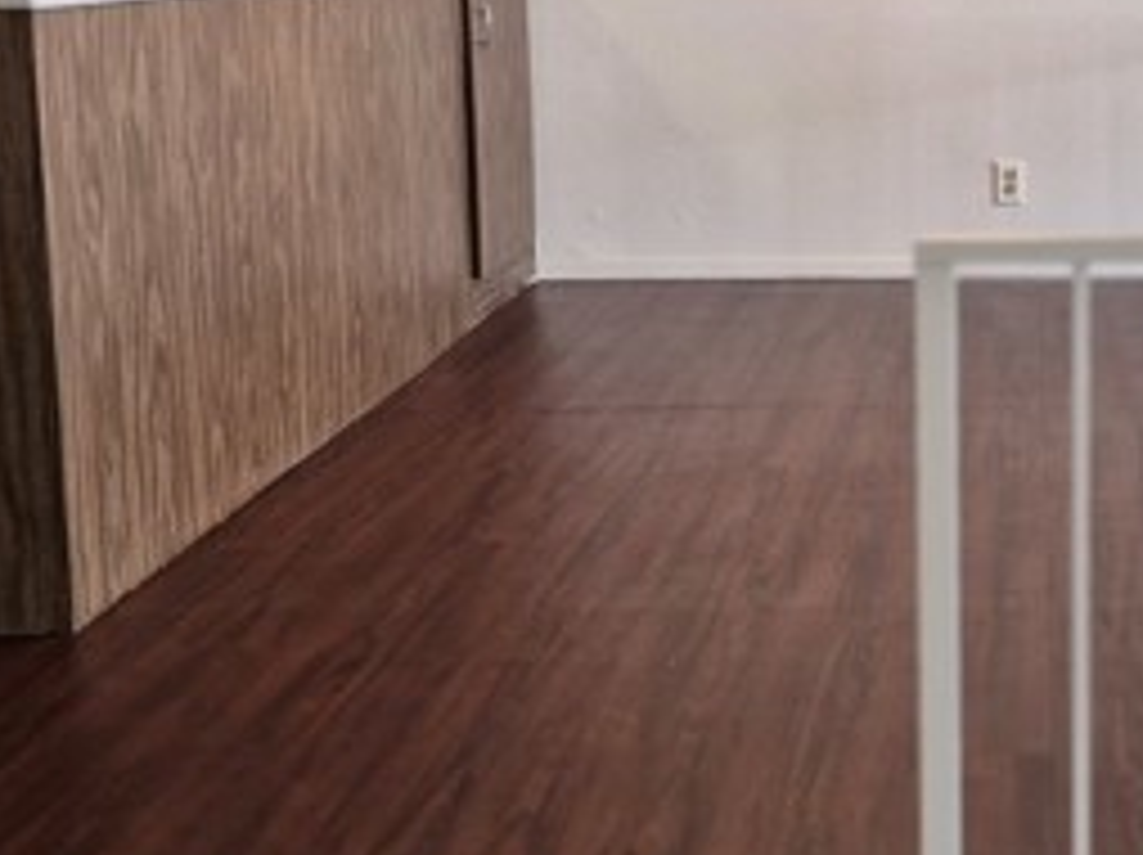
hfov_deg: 31.9
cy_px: 194
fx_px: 1913
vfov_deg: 24.8
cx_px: 999
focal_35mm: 58
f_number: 1.8
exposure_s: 1/120
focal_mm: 5.4
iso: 320
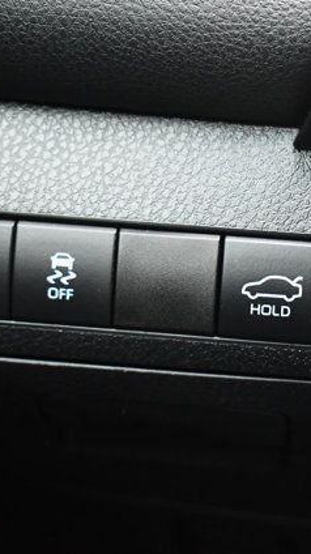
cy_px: 278
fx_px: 1116
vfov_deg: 27.9
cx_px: 191
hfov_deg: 15.8
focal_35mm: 76
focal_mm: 32
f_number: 4.5
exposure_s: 1/80
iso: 3200
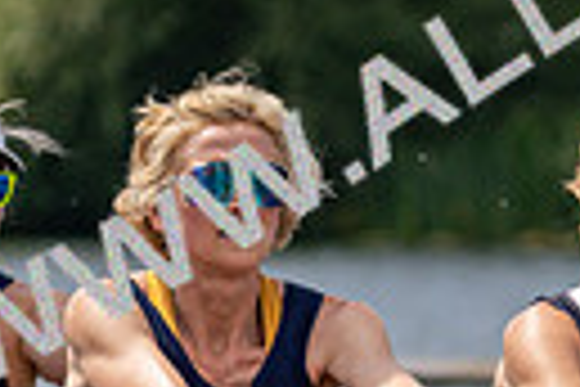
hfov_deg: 2.2
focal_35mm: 924
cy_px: 398
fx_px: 14886
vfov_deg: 1.5
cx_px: 477
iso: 200
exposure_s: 1/1600
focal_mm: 205
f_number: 5.6
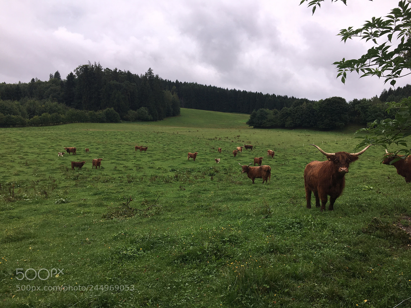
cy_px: 154
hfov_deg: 61.7
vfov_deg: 48.2
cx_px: 206
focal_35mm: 29
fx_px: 344
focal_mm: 4.15
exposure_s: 1/663
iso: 25
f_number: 2.2
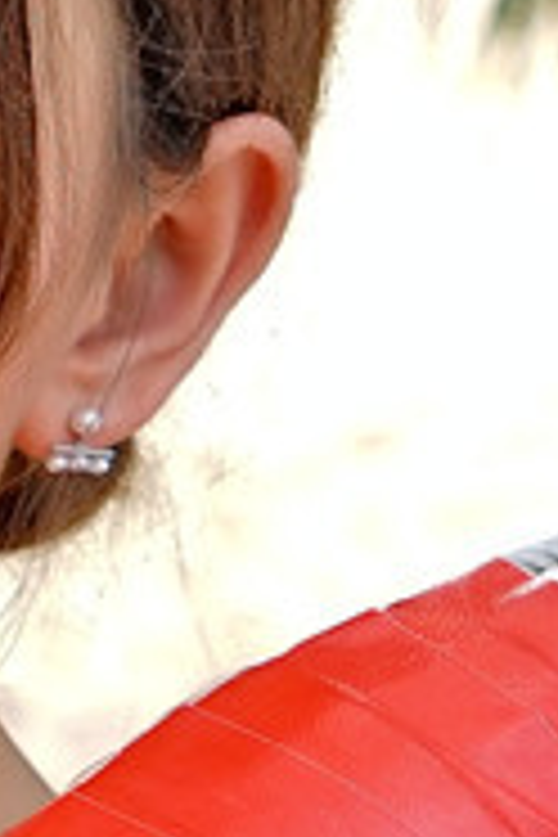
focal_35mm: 291
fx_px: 6765
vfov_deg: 7.0
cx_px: -256
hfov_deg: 4.7
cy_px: 1210
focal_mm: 30
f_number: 4
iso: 50
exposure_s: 1/90
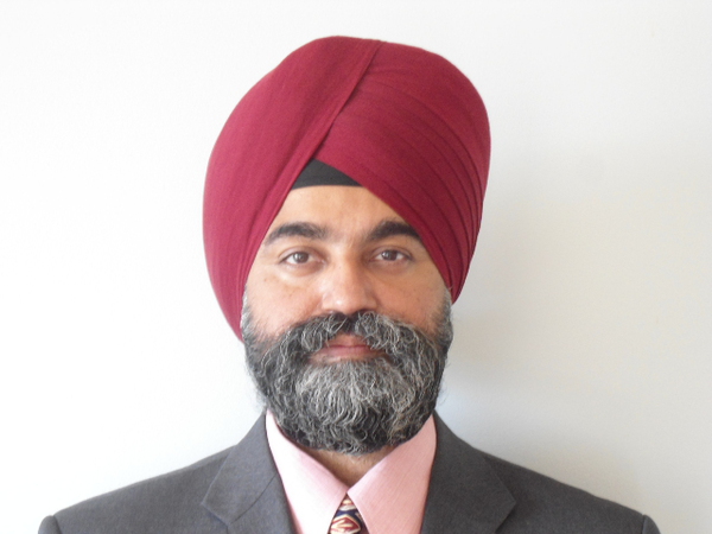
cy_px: 267
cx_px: 356
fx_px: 1810
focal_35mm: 88
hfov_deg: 22.3
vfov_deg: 16.8
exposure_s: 1/15
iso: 400
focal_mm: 15.7
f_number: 5.2
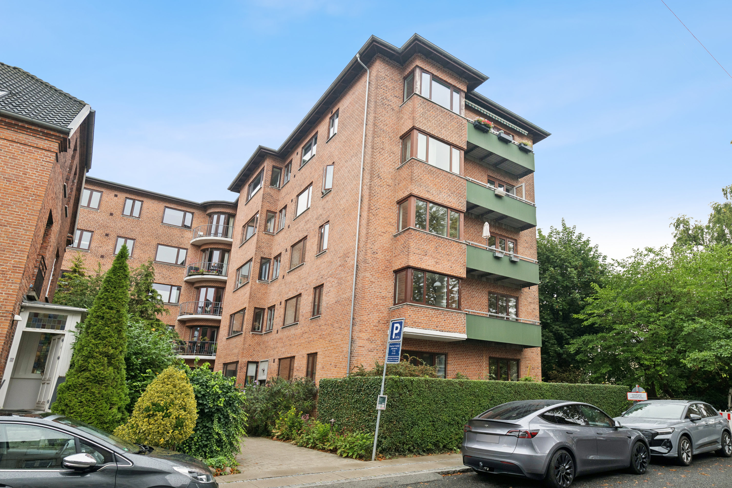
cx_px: 366
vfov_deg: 61.9
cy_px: 244
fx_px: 407
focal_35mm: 20
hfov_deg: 84.0
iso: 400
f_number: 7.1
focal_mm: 20
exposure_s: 1/200
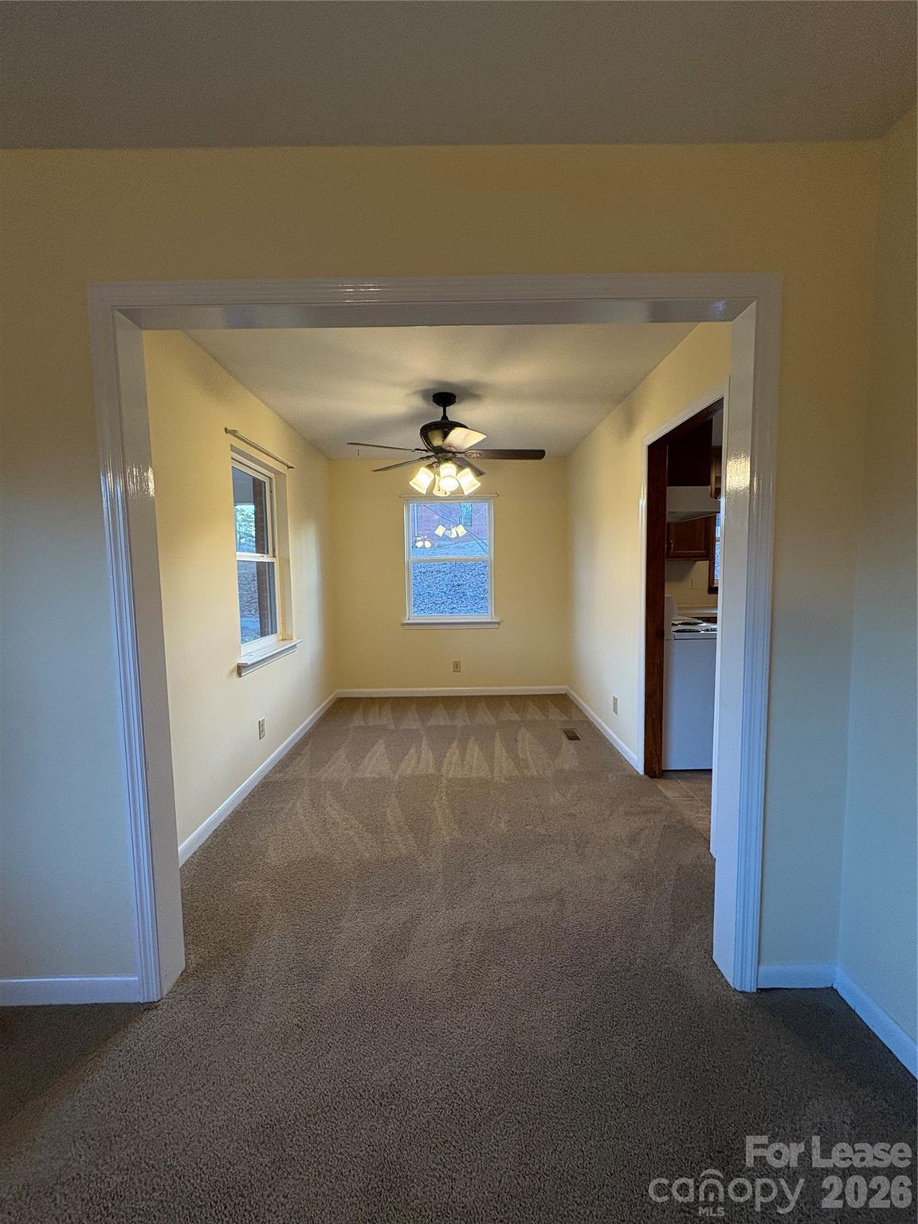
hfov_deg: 85.7
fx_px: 495
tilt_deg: -4.2
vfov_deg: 102.1
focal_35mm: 14
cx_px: 459
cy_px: 612
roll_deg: +1.8
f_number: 2.2
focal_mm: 2.22
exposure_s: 1/60
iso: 250
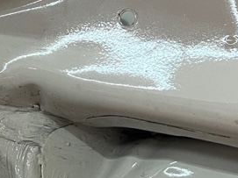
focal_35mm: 123
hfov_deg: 15.8
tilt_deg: +21.5
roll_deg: +0.3
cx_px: 26
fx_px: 845
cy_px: 84
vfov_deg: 12.0
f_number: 1.5
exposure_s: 1/50
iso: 250
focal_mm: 5.7
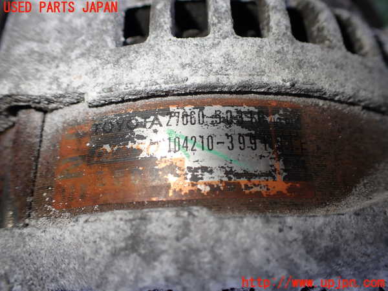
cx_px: 194
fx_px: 336
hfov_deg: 60.0
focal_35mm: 30
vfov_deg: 46.8
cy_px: 146
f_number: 2.3
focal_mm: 5.4
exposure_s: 1/125
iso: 100
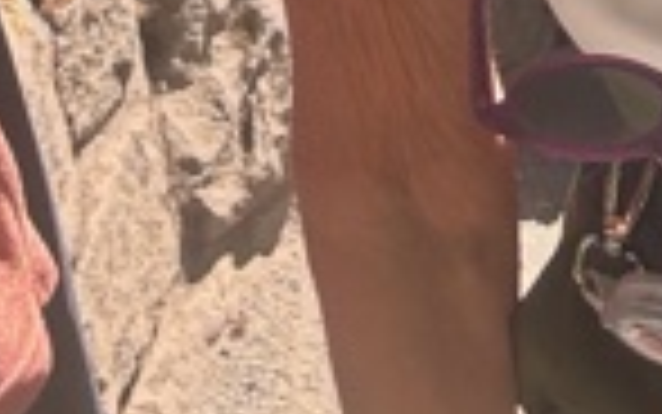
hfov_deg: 15.7
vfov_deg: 7.7
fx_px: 2400
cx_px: 270
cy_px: -1080
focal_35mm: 133
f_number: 1.9
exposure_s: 1/289
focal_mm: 2.69
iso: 25
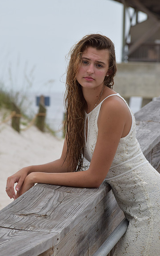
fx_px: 1447
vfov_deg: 10.1
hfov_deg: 6.3
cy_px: 128
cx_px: 77
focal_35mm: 208
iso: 200
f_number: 8
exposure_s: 1/250
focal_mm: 135
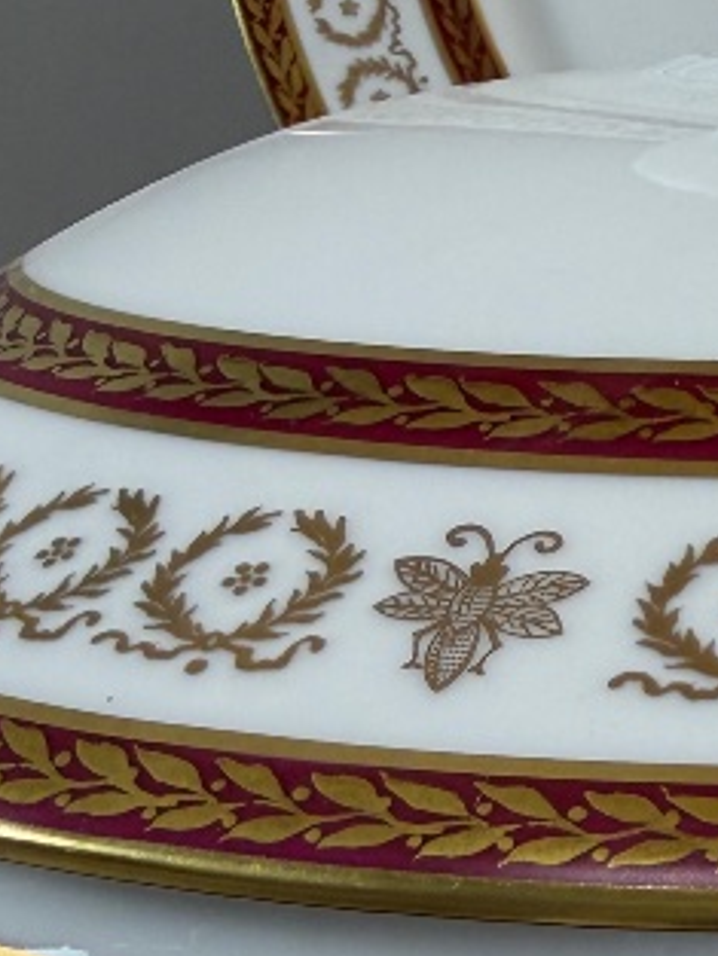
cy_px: 1096
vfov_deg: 20.2
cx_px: 816
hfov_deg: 15.6
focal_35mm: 92
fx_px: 2543
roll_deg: -1.4
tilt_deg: -20.2
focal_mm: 2.22
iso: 80
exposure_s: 1/100
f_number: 2.2
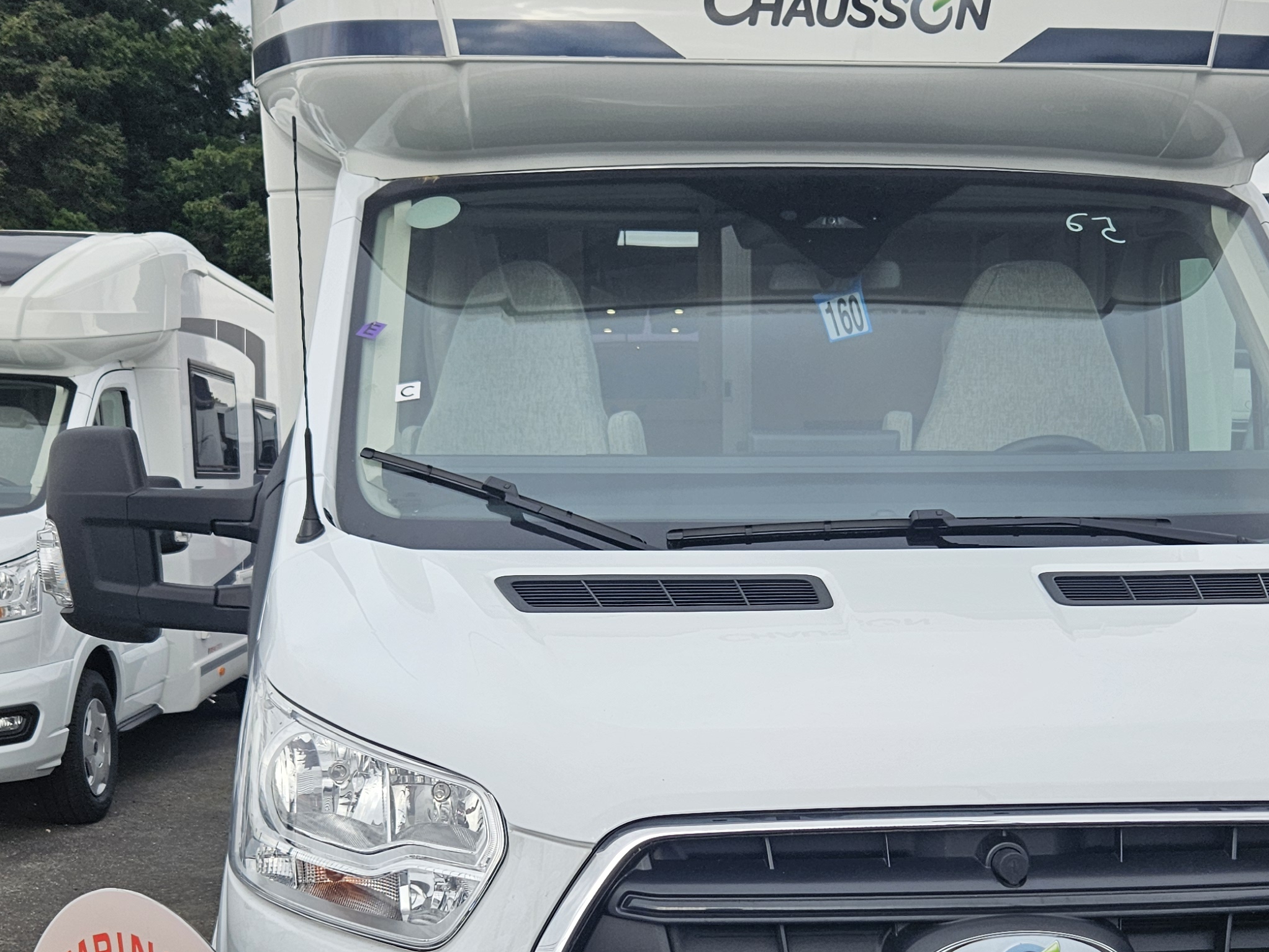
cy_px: 759
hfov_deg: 42.0
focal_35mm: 45
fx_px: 1650
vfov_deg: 31.4
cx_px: 705
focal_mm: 5.4
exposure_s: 1/1050
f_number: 1.8
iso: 50
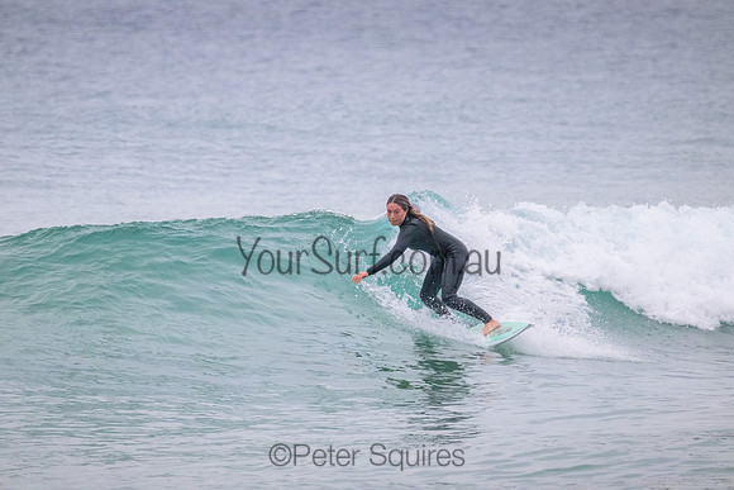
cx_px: 367
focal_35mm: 800
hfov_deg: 2.6
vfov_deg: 1.7
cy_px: 245
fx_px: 16314
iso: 9000
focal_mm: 800
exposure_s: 1/1250
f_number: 11
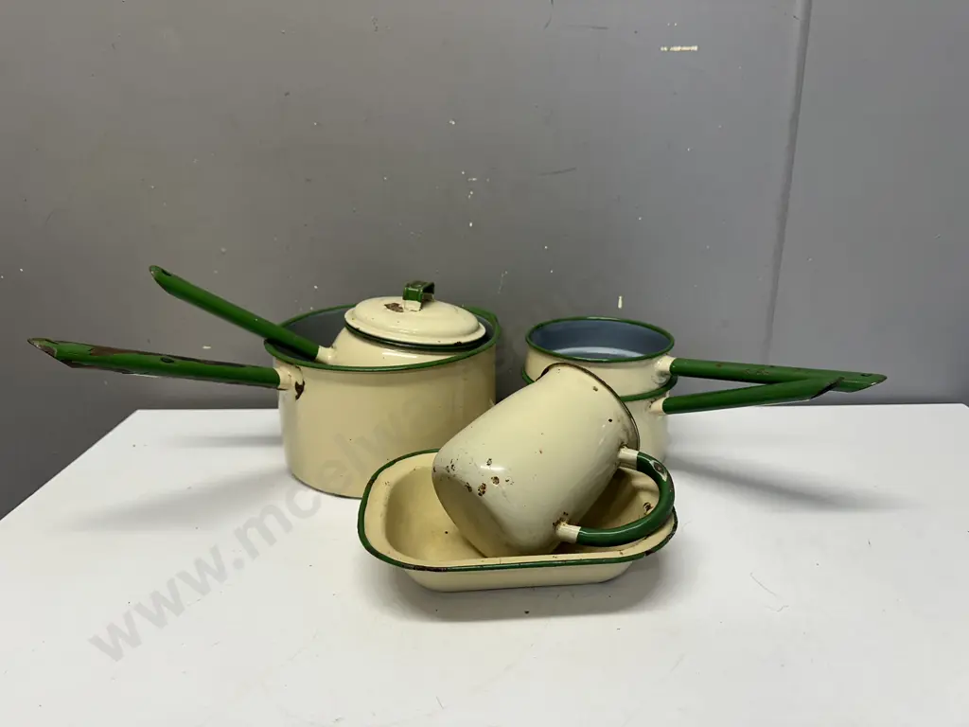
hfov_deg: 71.6
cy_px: 364
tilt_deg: -18.6
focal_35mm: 24
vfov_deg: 56.8
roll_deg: +0.7
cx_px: 484
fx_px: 672
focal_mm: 6.86
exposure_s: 1/100
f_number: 1.78
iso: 100
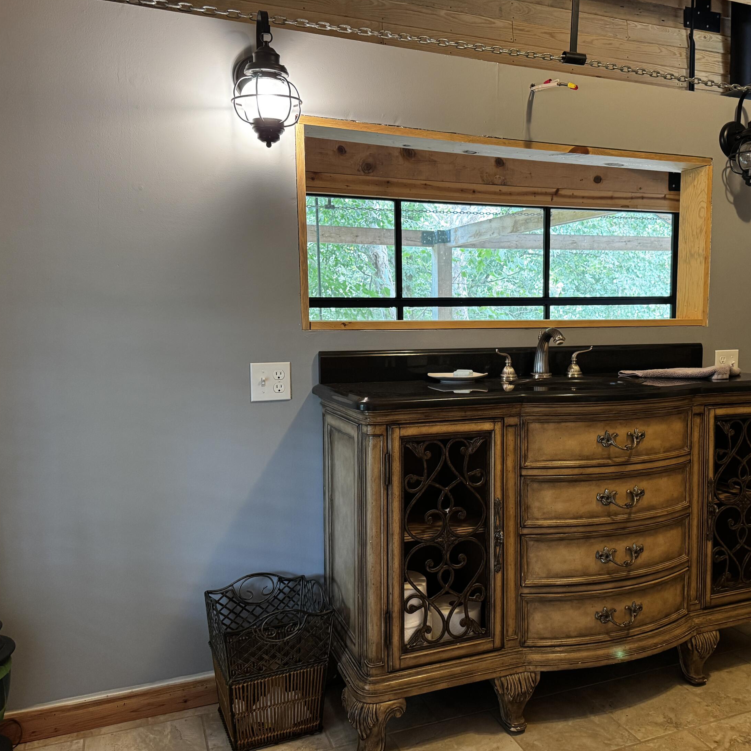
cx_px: 443
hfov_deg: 55.3
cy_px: 369
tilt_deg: -5.9
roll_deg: +0.4
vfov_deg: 55.6
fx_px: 712
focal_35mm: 29
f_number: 1.78
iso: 400
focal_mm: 6.76
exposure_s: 1/60
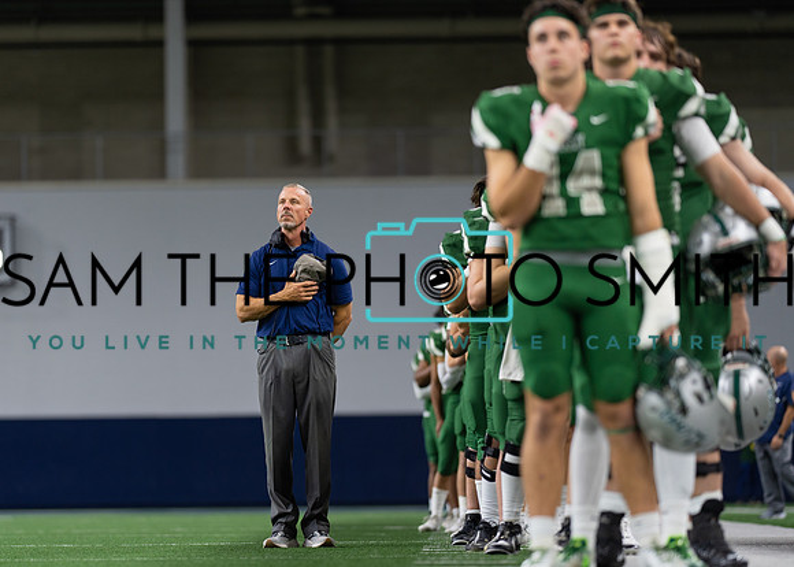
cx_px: 312
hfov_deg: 12.2
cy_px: 301
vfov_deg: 8.8
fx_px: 3699
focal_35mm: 164
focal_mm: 135
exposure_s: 1/400
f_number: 1.8
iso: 500
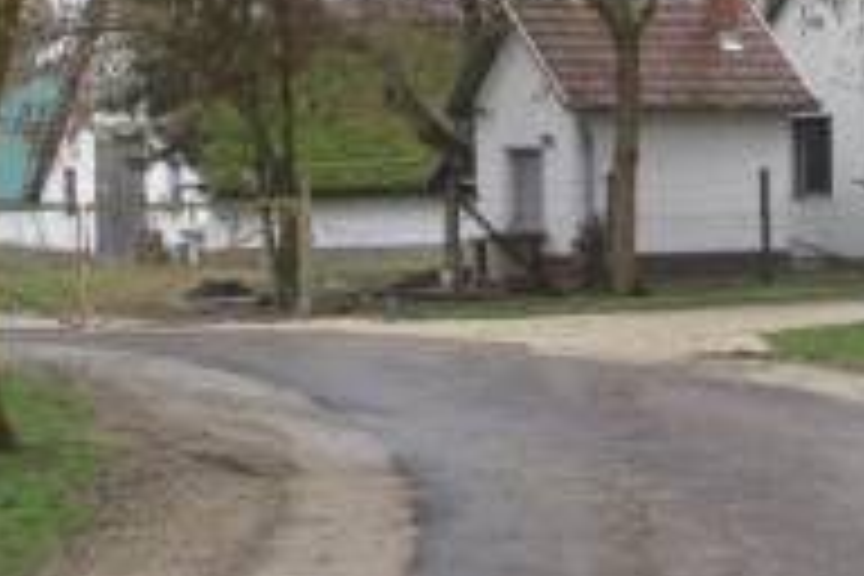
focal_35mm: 131
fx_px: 3146
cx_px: 814
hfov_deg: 15.4
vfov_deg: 10.4
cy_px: 479
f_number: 3.8
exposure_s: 1/100
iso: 200
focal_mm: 21
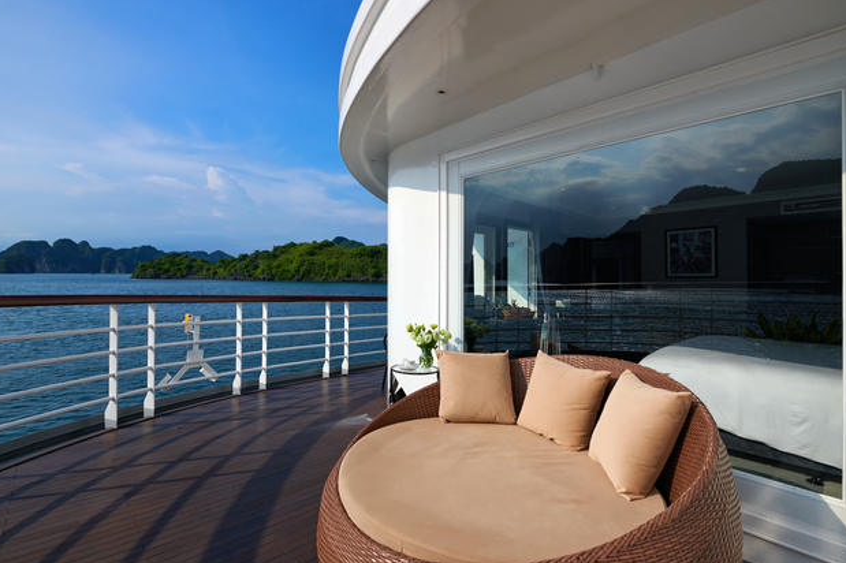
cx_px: 413
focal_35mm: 17
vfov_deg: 70.4
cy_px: 273
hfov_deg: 93.3
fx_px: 399
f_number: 7.1
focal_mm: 15
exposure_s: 1/2000
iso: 100
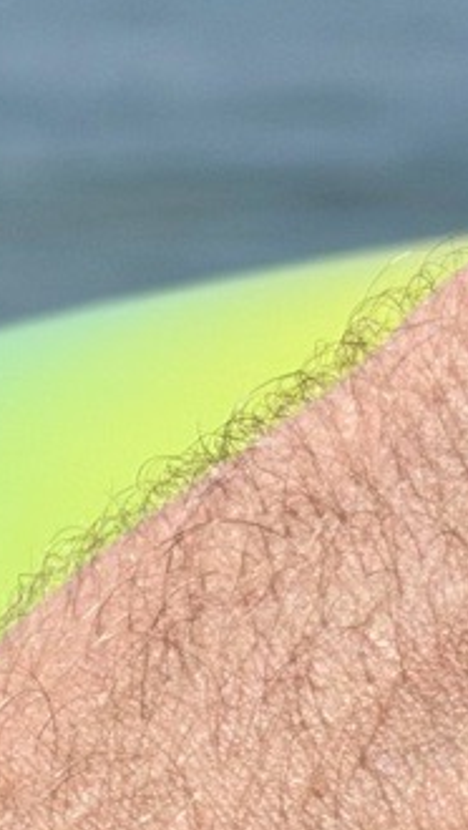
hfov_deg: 5.6
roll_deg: +0.2
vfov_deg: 10.0
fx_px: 4714
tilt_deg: -14.3
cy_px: 833
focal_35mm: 214
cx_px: -293
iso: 80
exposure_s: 1/11364
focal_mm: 6.76
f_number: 1.78
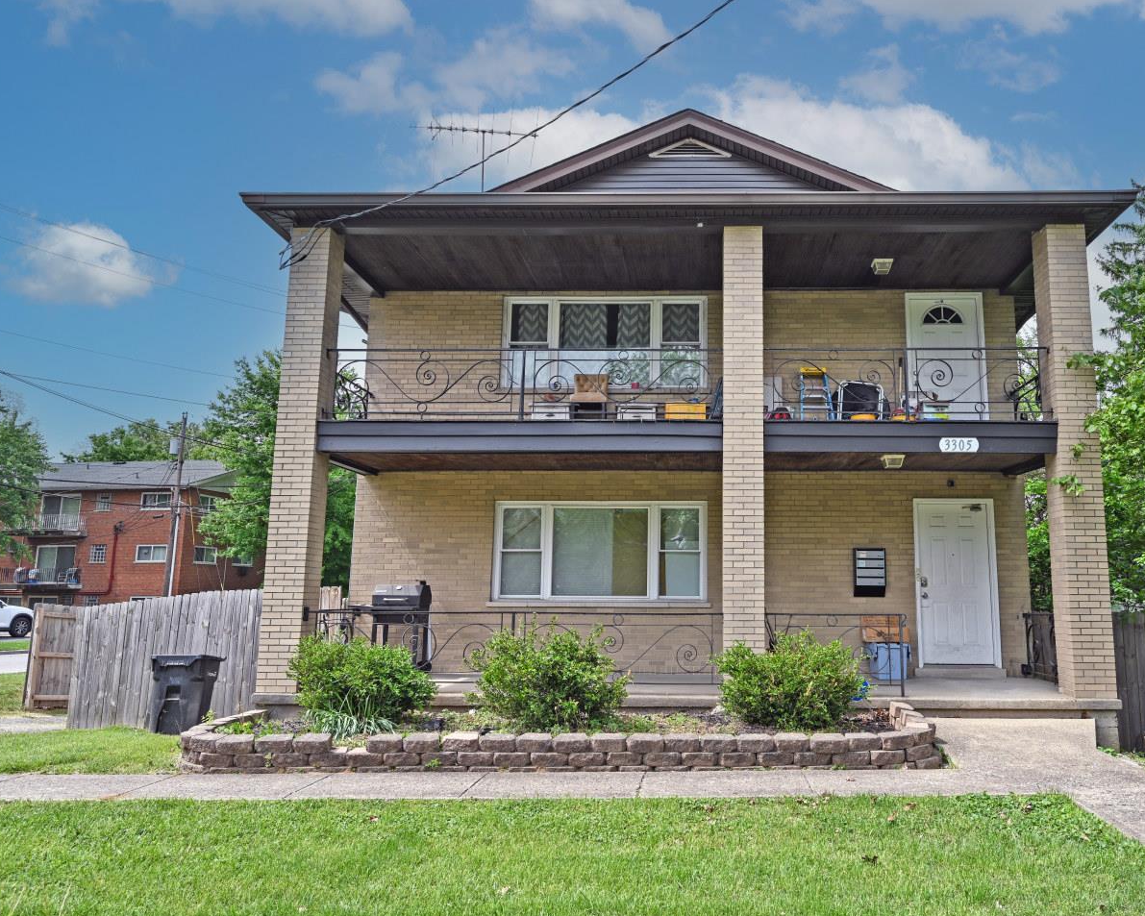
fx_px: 881
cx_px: 691
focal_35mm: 26
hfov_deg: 65.4
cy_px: 448
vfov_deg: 54.9
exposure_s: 1/250
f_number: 6.3
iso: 100
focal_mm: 22
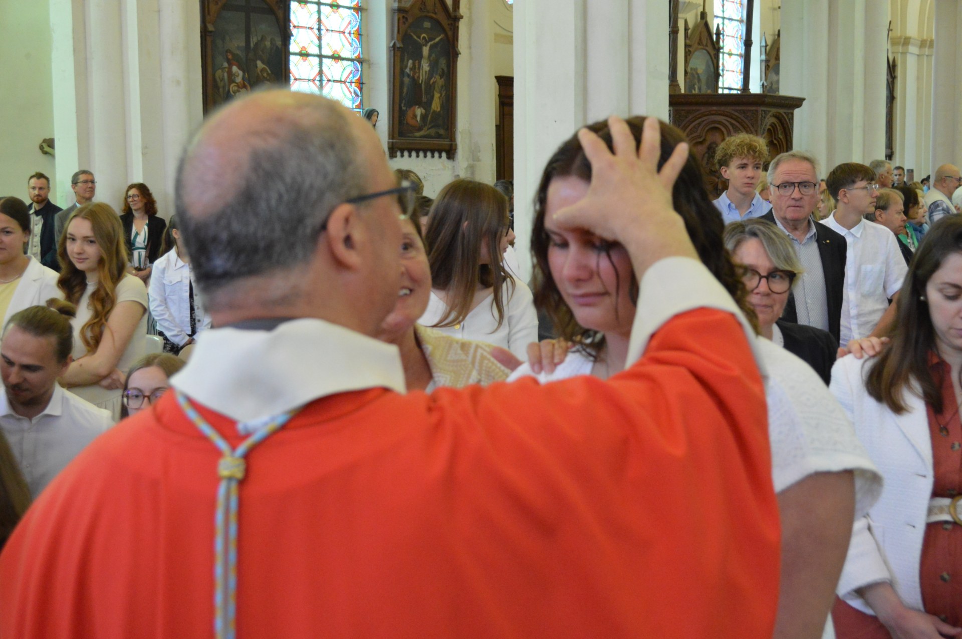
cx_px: 481
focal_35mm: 52
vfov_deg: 25.7
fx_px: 1401
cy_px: 320
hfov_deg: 37.9
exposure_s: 1/60
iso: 3200
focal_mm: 35
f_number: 5
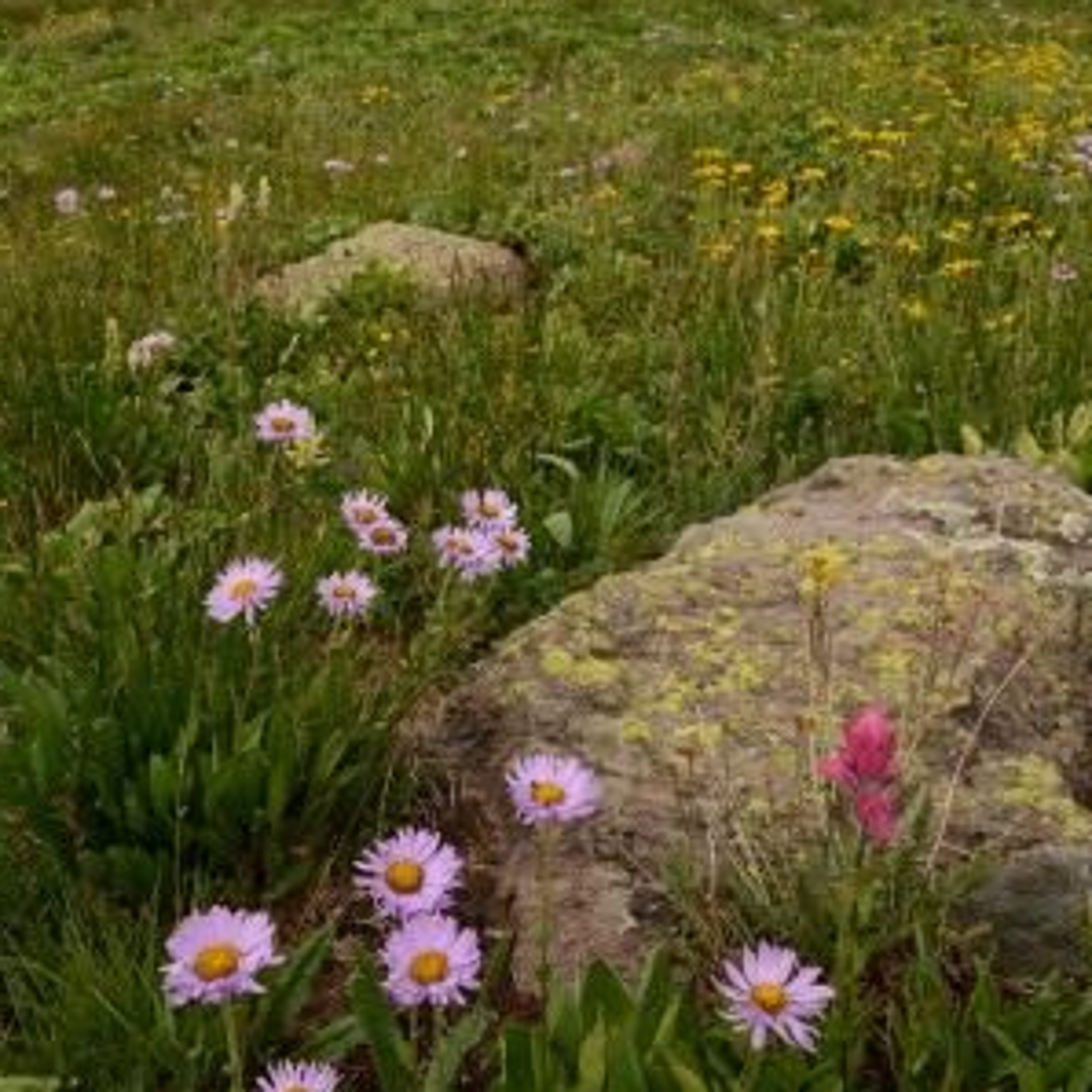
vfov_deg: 43.5
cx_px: 579
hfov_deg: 44.9
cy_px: 271
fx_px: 1321
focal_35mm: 37
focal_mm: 24
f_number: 22
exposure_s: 1/20
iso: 160
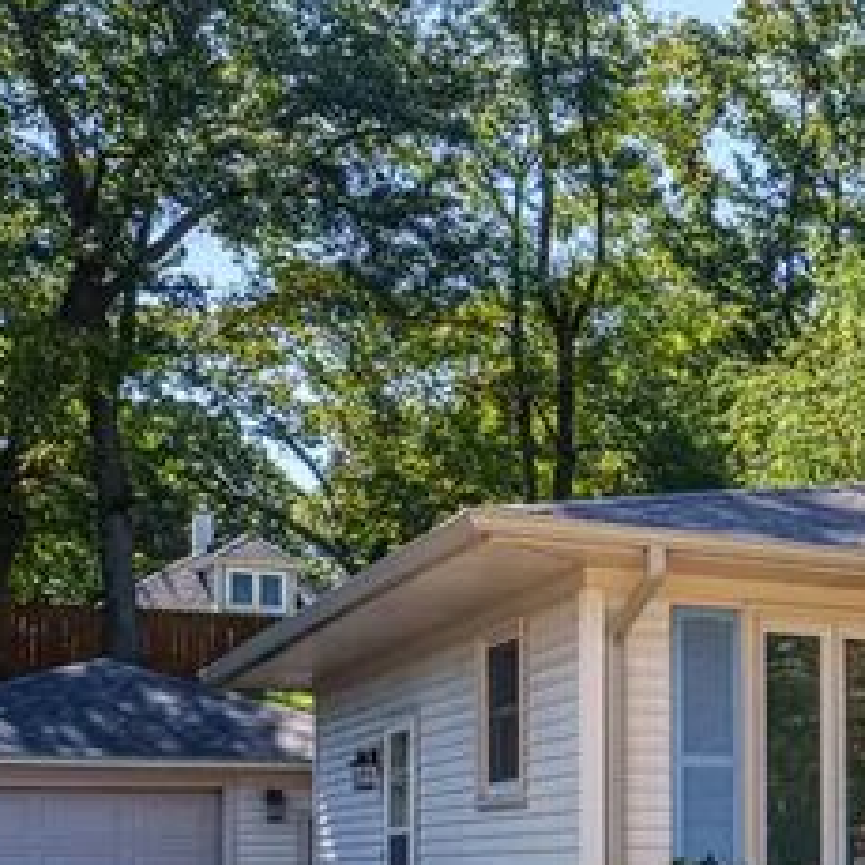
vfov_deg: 26.6
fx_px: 1753
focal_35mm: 62
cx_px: 1455
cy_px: 818
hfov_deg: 21.1
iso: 1250
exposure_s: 1/500
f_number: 8
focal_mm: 16.4
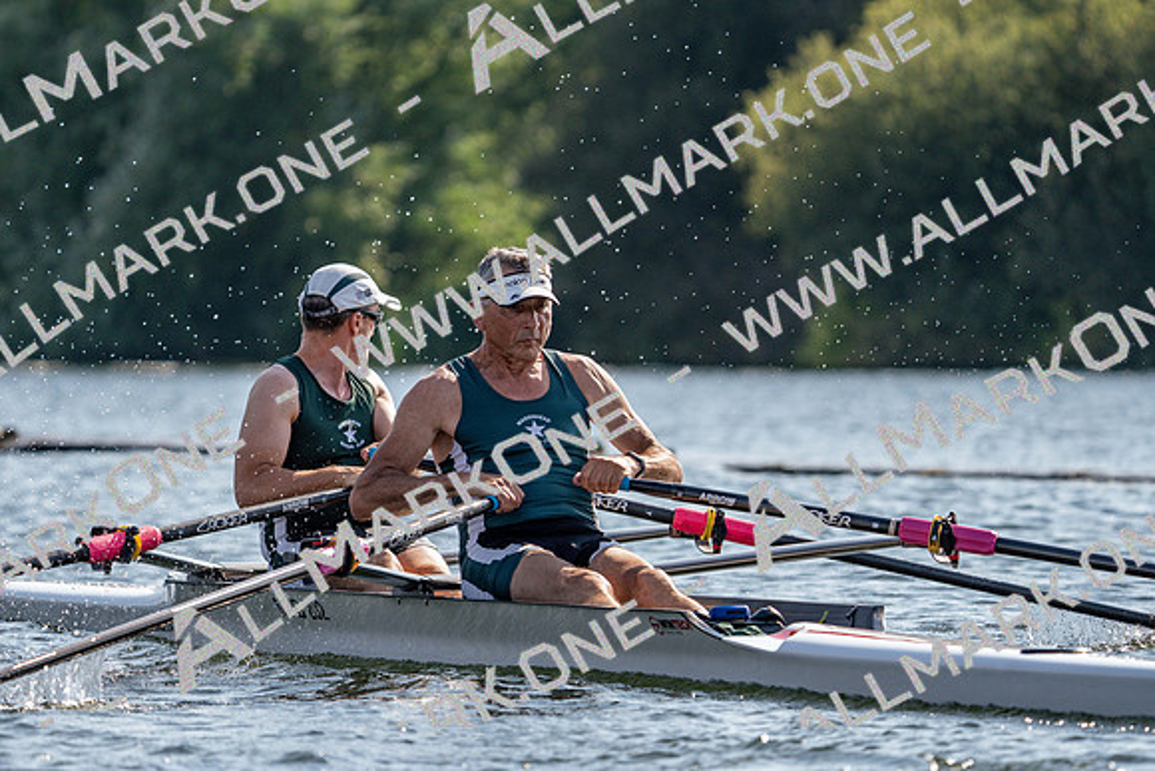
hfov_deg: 6.6
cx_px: 578
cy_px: 386
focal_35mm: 312
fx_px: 10012
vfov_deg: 4.4
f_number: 6.3
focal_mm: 312
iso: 250
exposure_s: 1/1600
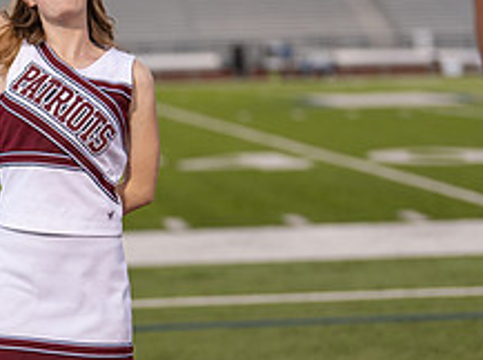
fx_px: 1978
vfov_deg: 10.4
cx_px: 65
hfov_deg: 13.8
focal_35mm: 142
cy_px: 203
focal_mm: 50
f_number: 1.2
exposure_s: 1/1000
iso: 400
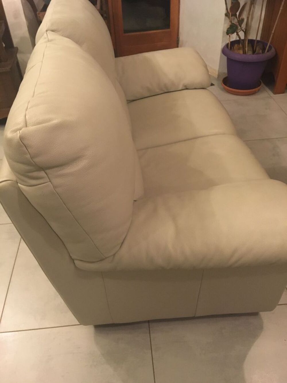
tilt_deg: -41.7
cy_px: 192
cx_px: 144
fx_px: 321
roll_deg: +1.7
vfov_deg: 61.7
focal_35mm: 29
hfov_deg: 48.2
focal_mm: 4.15
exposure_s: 1/17
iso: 400
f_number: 2.2
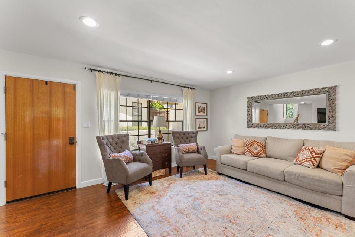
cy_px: 123
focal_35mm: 15
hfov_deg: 100.3
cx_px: 185
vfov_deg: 77.3
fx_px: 148
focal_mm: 14
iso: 500
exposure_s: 1/4
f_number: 9
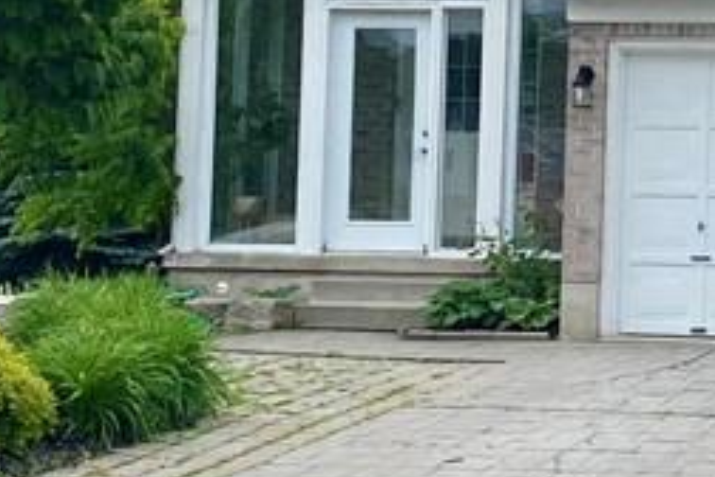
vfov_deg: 12.4
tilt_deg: +3.7
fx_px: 2185
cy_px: 108
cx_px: 868
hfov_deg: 17.7
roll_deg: -1.1
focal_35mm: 110
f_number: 1.8
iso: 32
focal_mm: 4.25
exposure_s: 1/5025
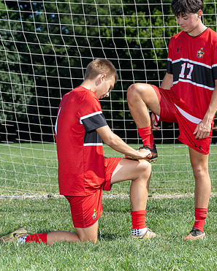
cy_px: 121
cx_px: 158
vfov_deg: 14.1
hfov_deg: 11.3
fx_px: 1099
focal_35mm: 137
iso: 100
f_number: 5.6
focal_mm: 77
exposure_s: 1/200
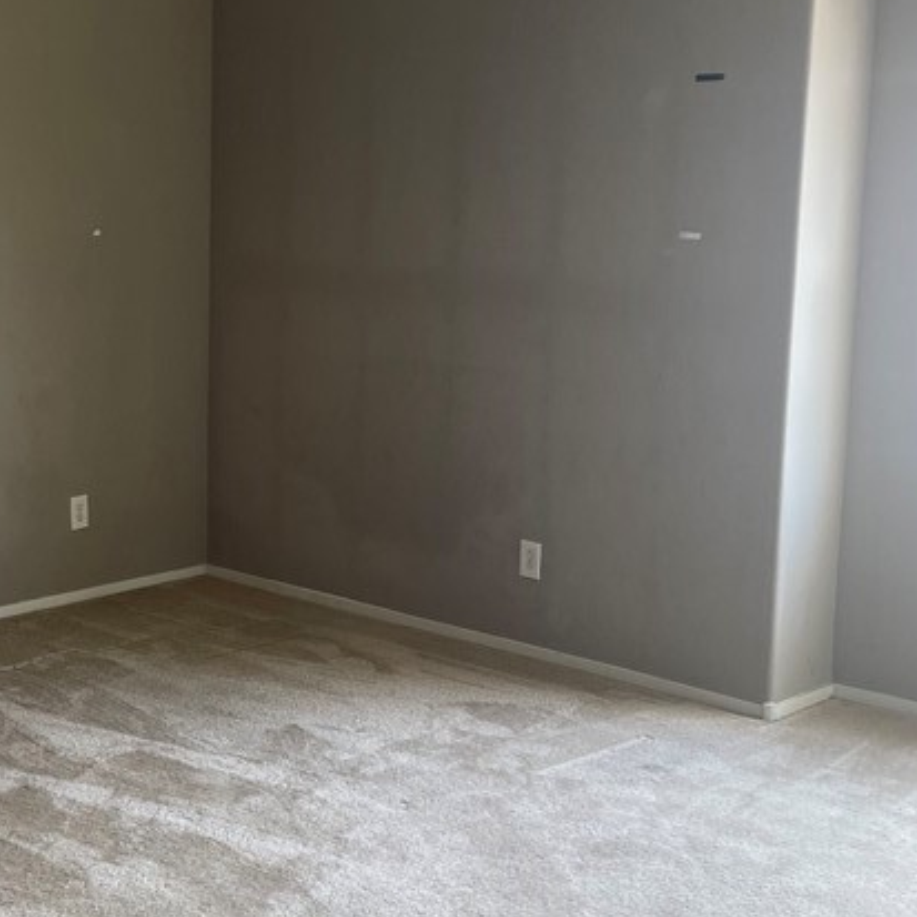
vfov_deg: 30.0
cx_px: 226
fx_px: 1708
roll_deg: +0.4
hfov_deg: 29.6
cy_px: 426
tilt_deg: -6.0
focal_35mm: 57
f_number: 1.6
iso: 100
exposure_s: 1/120
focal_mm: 4.2
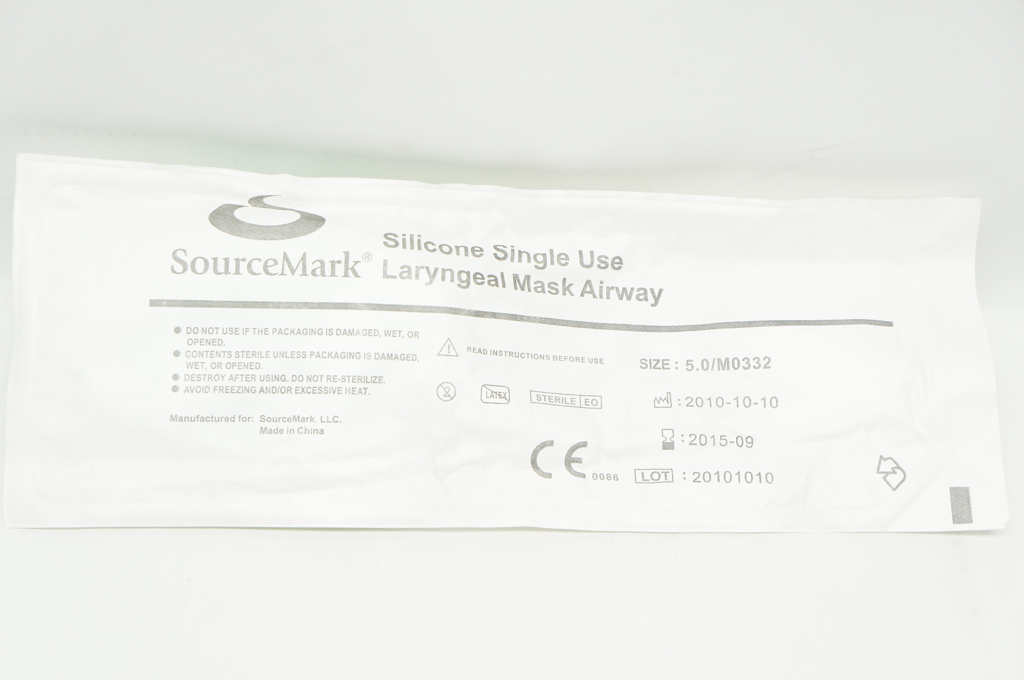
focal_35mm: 54
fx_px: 1534
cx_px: 512
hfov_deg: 36.9
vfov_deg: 25.0
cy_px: 340
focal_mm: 36
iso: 800
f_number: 6.3
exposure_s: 1/125
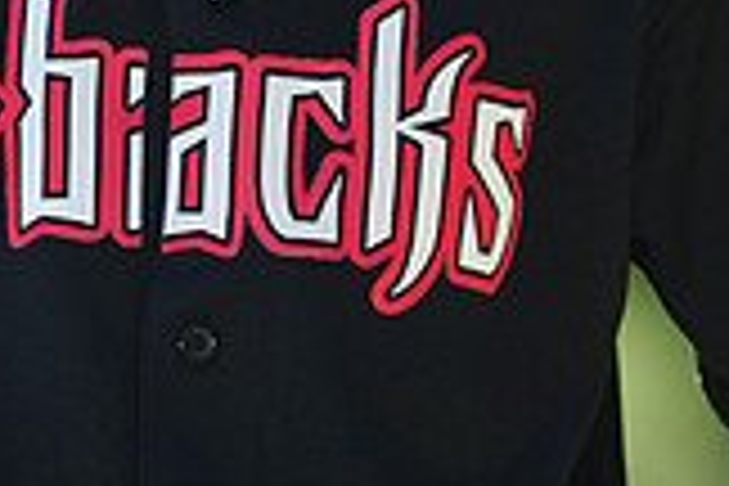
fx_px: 14518
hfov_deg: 2.9
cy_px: -328
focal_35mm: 717
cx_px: 207
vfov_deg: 1.9
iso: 200
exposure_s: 1/400
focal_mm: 200
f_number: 4.5
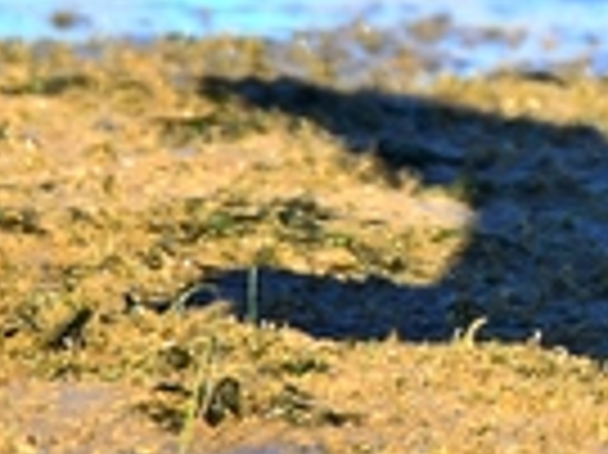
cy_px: -542
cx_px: 356
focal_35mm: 4266
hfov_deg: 0.5
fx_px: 74862
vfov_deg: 0.3
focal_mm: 500
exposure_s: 1/250
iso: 100
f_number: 8
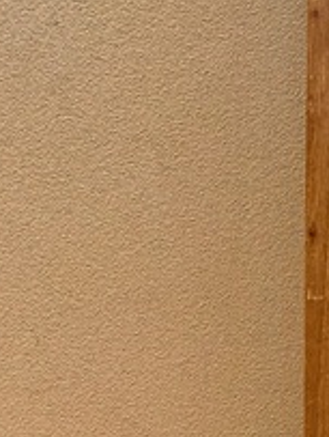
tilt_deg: -6.2
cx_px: 403
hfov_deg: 20.0
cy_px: -11
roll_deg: -0.5
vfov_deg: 26.5
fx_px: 872
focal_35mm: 69
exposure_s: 1/60
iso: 250
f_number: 1.8
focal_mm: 4.25
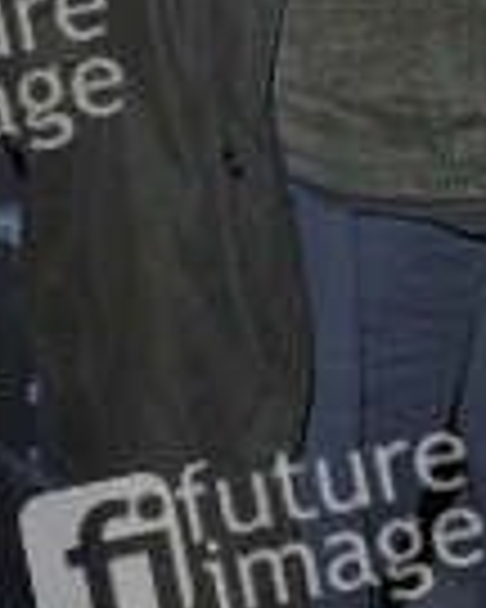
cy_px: -135
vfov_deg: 14.0
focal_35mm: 133
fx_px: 2391
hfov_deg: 11.6
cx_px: 382
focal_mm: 48
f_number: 5.6
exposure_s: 1/250
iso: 640
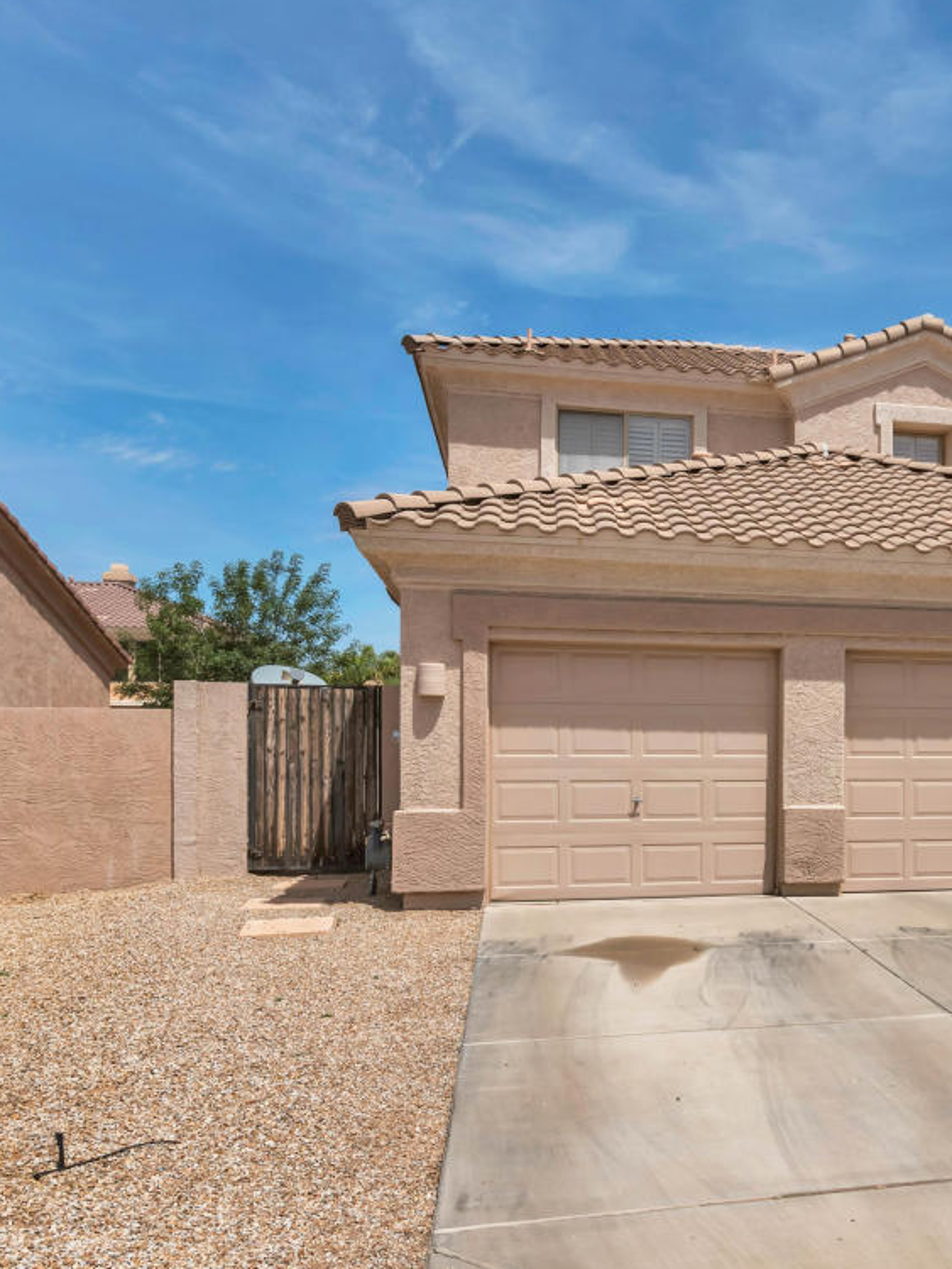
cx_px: 803
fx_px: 1026
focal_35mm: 28
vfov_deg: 63.4
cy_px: 639
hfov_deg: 46.3
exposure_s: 1/800
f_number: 14
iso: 640
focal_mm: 19
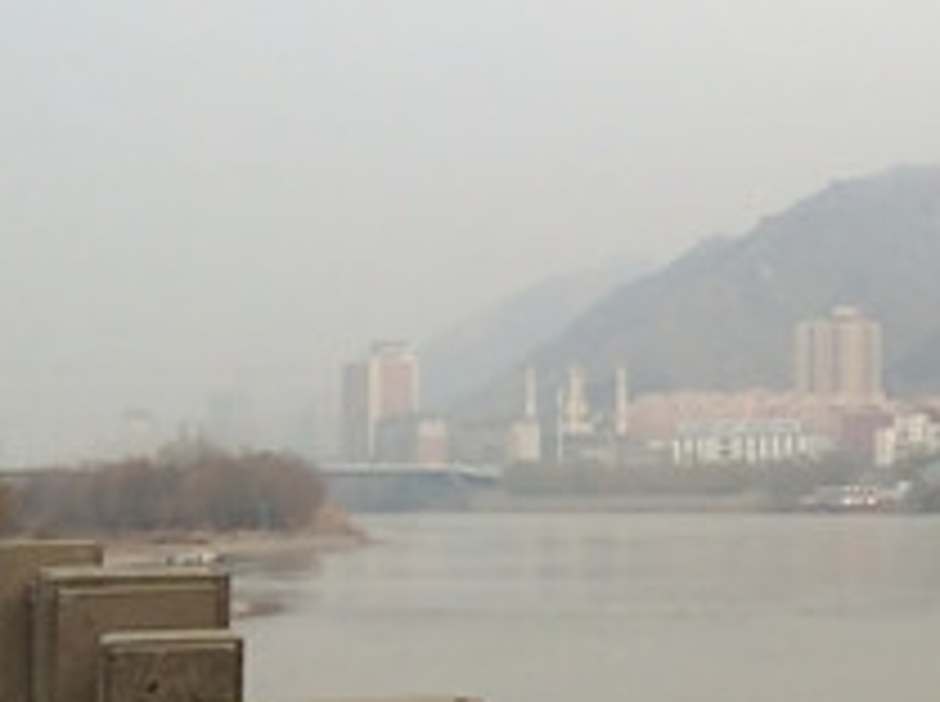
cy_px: 369
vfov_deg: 16.5
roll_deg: +2.4
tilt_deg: +2.4
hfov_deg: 19.6
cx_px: 1354
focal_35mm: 89
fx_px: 2413
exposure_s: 1/648
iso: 32
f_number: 2.2
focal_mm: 4.15
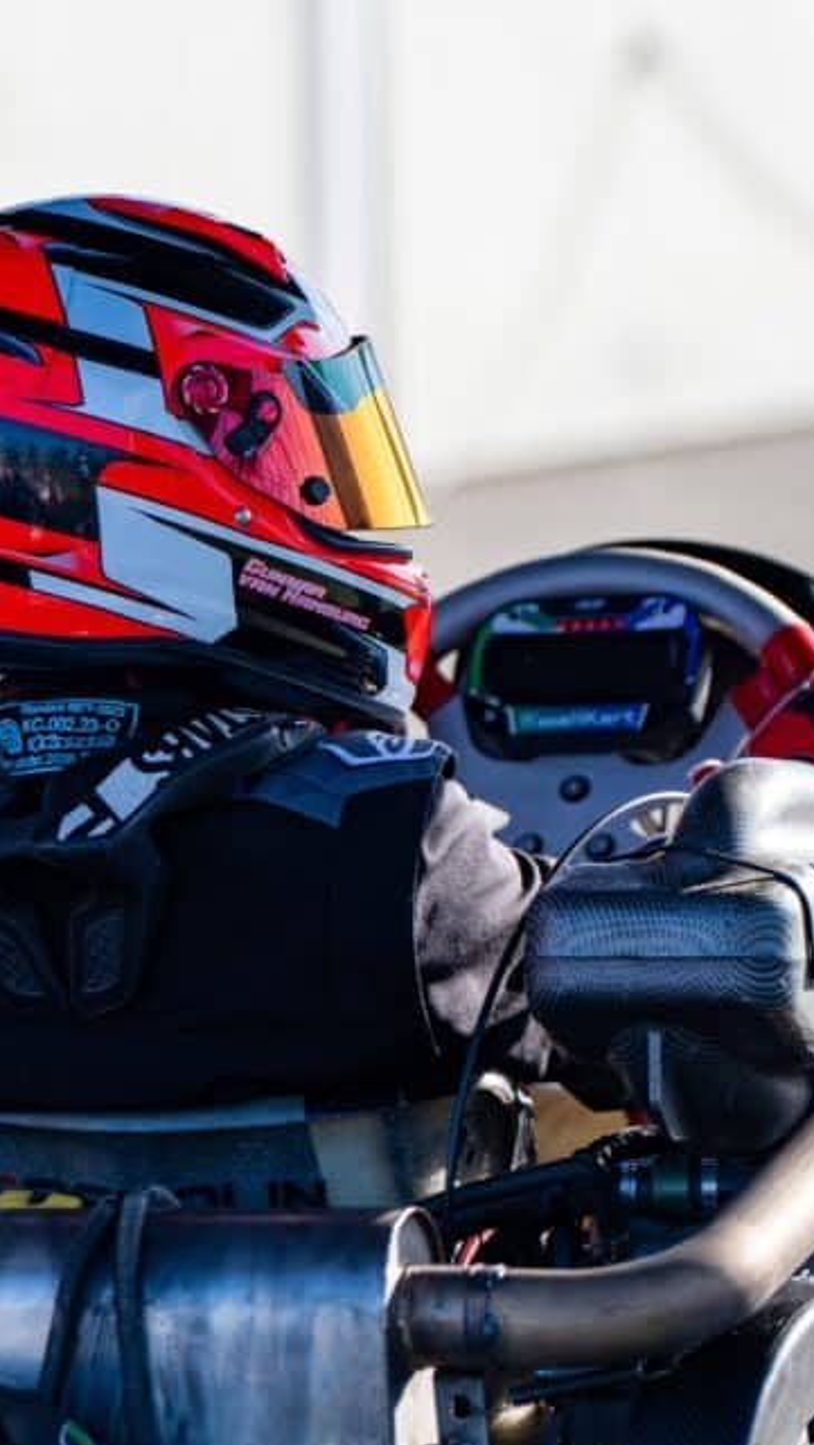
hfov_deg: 3.8
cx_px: 263
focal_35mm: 324
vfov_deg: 6.7
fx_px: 12415
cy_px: 757
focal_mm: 129
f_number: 2.8
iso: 100
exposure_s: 1/640
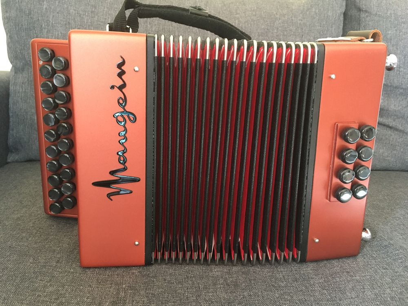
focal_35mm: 29
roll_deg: -2.3
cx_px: 204
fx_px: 342
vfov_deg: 48.2
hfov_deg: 61.7
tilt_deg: -16.9
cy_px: 153
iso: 250
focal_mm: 4.15
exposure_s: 1/33
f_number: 2.2
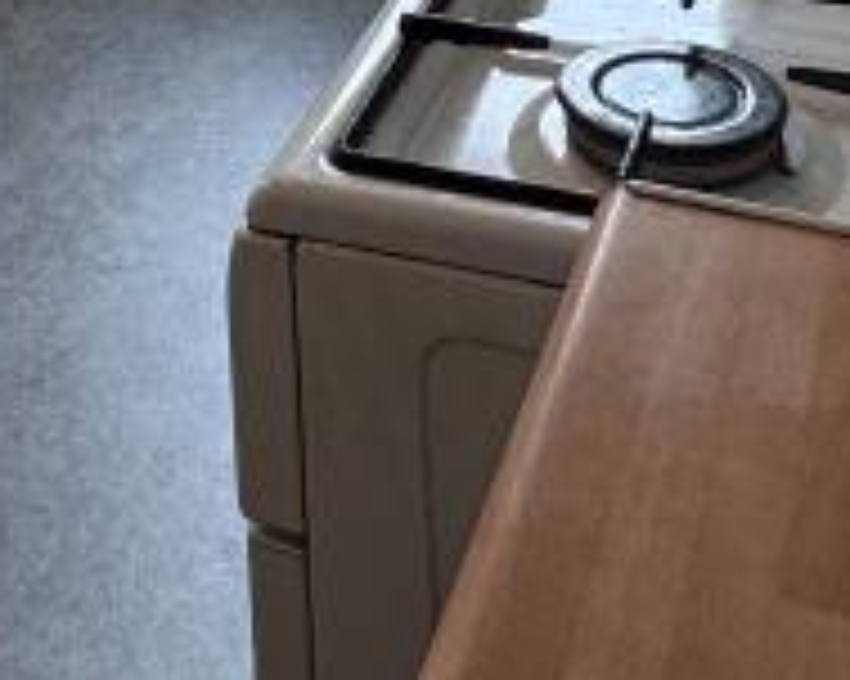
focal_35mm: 74
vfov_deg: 14.9
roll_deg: +1.9
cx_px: 229
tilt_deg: +0.2
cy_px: -851
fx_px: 1861
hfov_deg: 25.5
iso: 40
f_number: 2.2
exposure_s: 1/99
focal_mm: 2.22
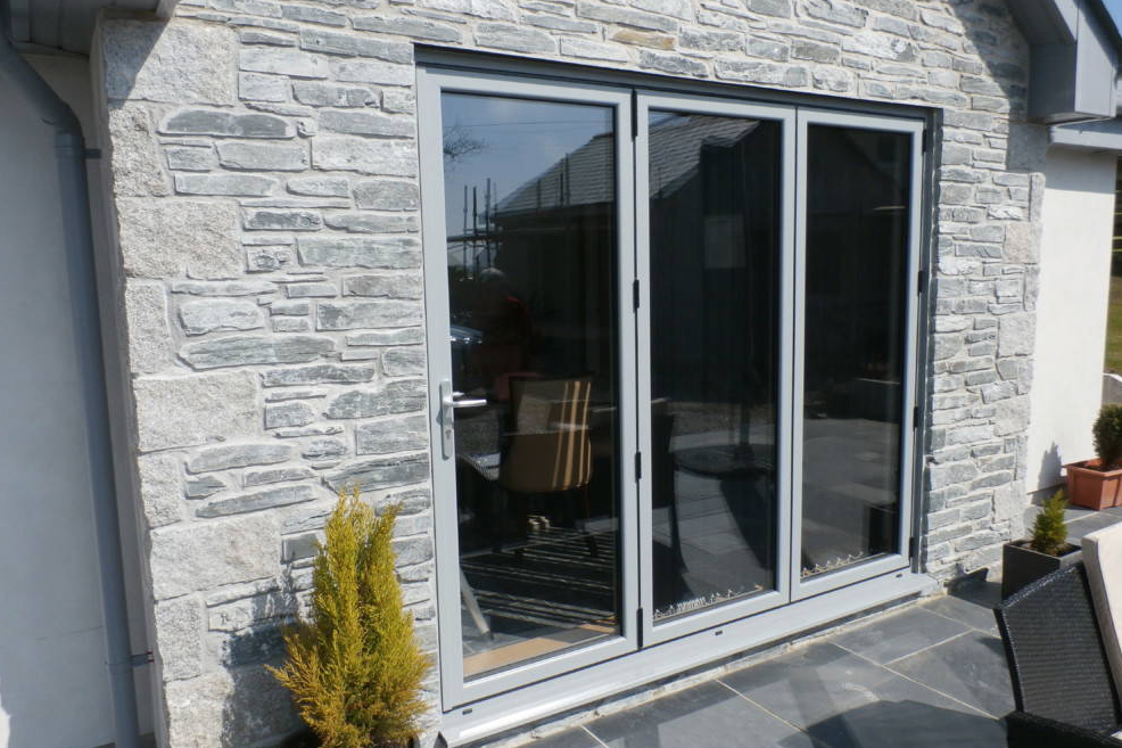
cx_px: 572
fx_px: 841
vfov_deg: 47.9
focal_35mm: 27
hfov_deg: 67.4
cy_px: 363
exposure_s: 1/1600
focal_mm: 4.5
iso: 100
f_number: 3
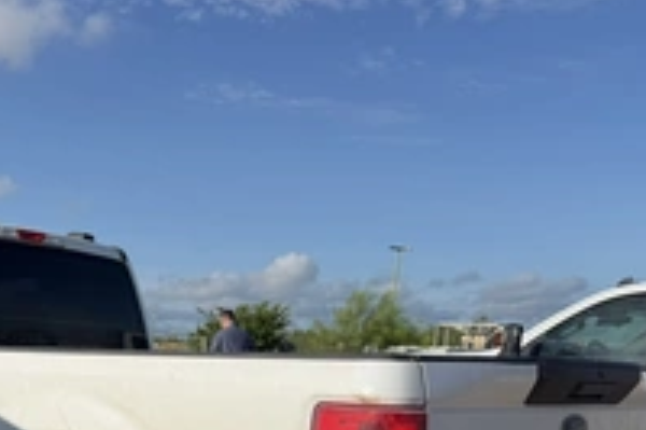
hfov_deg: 38.0
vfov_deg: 25.0
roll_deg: -1.6
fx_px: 896
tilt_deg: -7.3
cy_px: 478
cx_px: 120
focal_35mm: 50
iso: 80
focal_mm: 6.76
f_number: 1.78
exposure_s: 1/7353
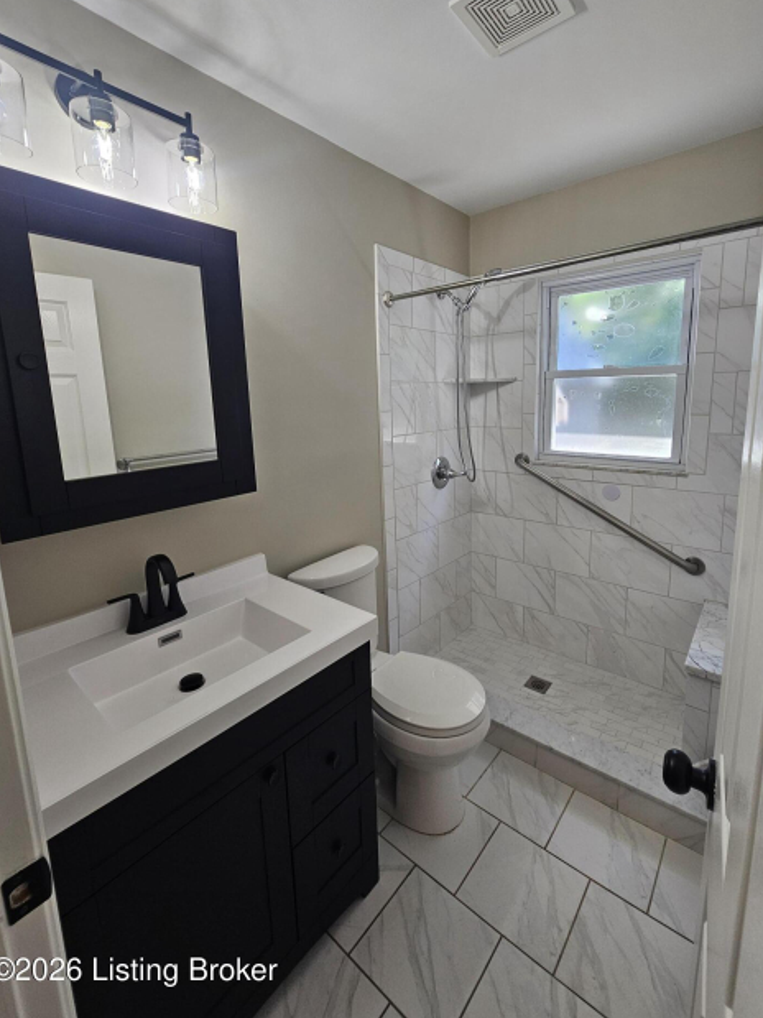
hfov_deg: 85.6
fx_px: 412
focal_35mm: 14
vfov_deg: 101.9
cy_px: 471
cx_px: 400
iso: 80
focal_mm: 2.2
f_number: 2.2
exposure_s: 1/60
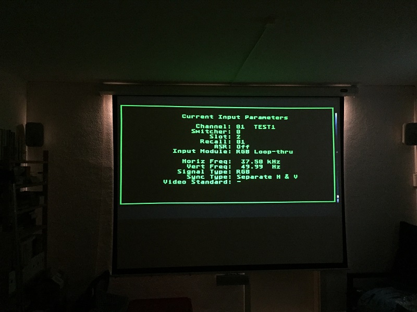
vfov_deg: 48.2
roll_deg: -1.6
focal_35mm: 29
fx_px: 349
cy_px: 156
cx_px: 208
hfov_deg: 61.7
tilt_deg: +2.2
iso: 500
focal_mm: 4.15
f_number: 2.2
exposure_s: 1/17
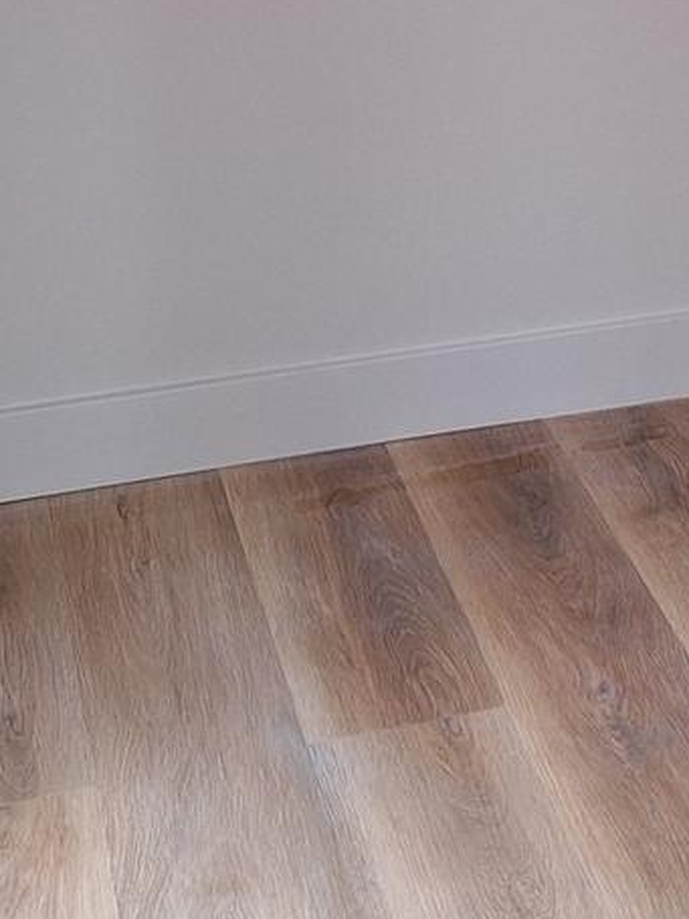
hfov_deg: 15.0
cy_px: -465
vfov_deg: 18.0
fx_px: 2575
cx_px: 679
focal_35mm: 97
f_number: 1.8
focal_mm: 5.54
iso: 100
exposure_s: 1/50
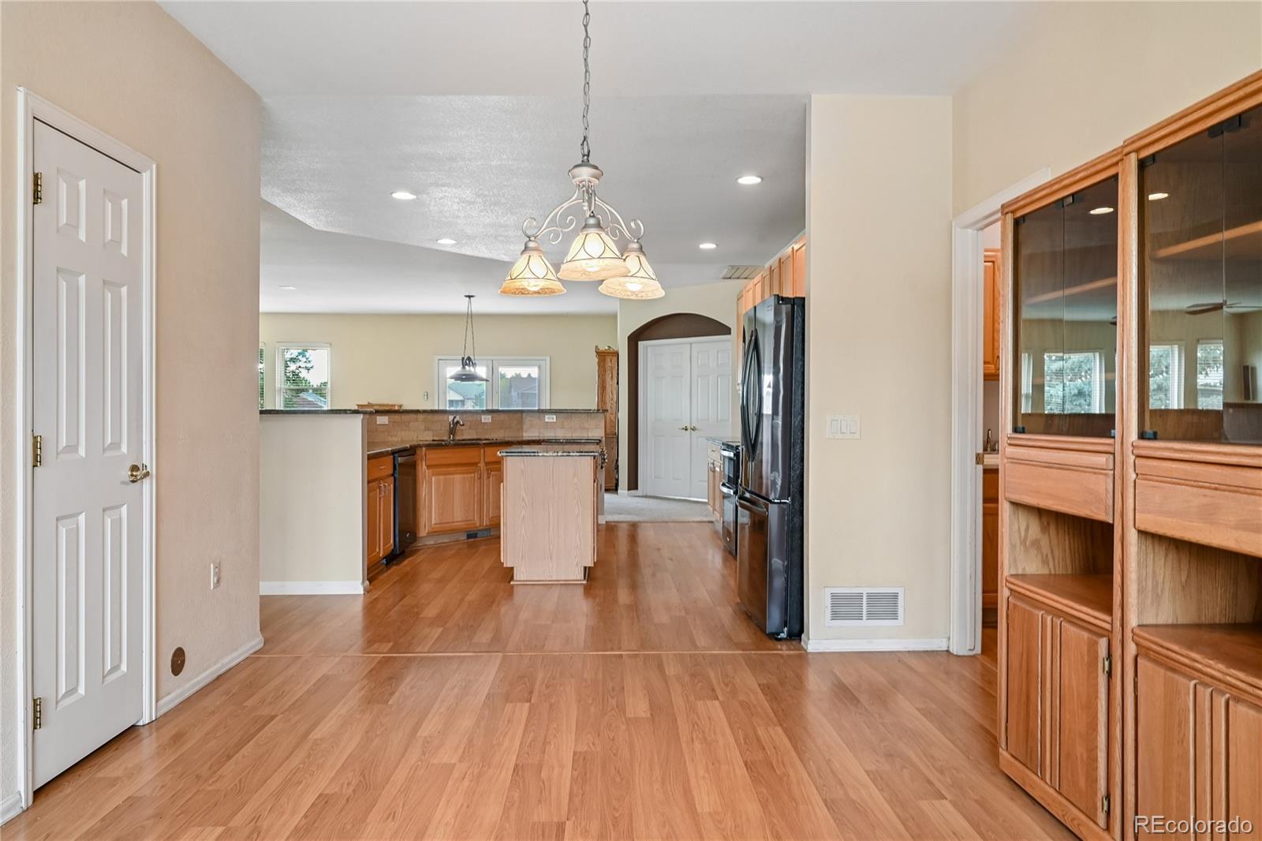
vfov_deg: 56.1
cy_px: 420
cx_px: 631
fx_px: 789
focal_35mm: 22
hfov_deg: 77.3
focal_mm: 22.5
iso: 400
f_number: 10
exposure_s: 1/13
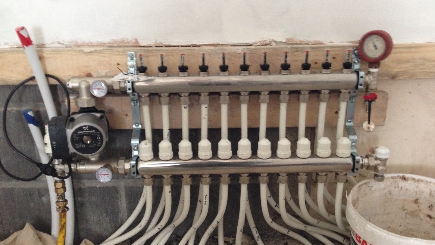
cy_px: 136
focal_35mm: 37
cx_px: 222
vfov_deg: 32.0
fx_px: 427
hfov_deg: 54.0
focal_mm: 4.12
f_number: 2.4
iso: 250
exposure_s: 1/20
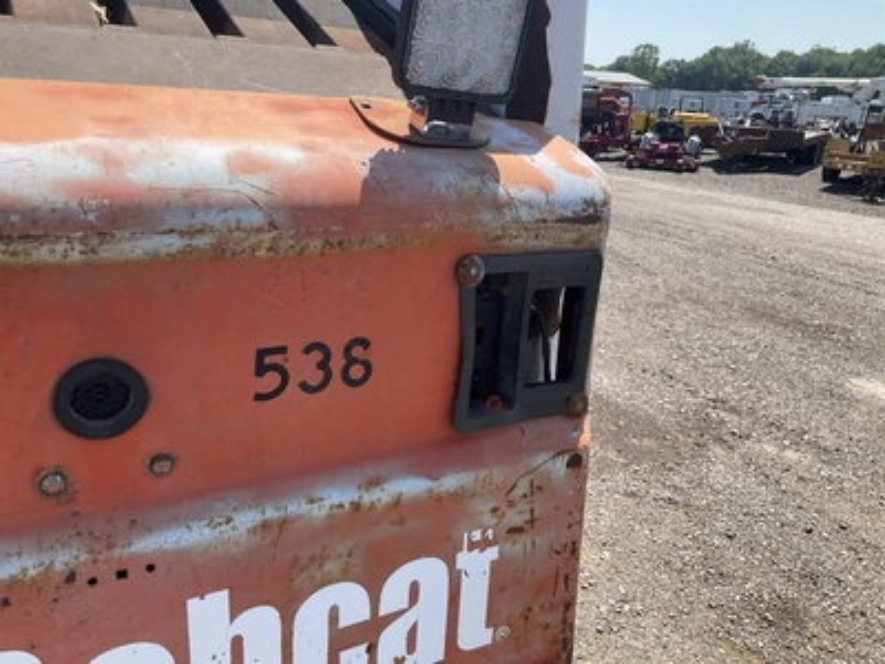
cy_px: 332
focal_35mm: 29
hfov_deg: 61.7
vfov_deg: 48.2
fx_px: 741
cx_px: 442
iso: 25
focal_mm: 3
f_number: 1.8
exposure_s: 1/997
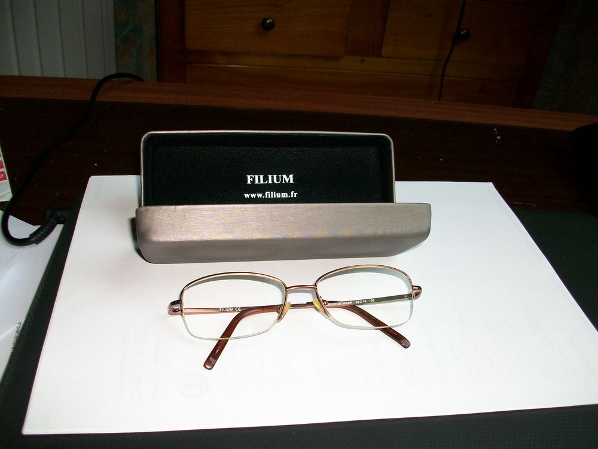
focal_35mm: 34
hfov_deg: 54.0
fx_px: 587
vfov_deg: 41.8
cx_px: 299
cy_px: 224
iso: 120
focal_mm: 5.7
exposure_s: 1/80
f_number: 2.8
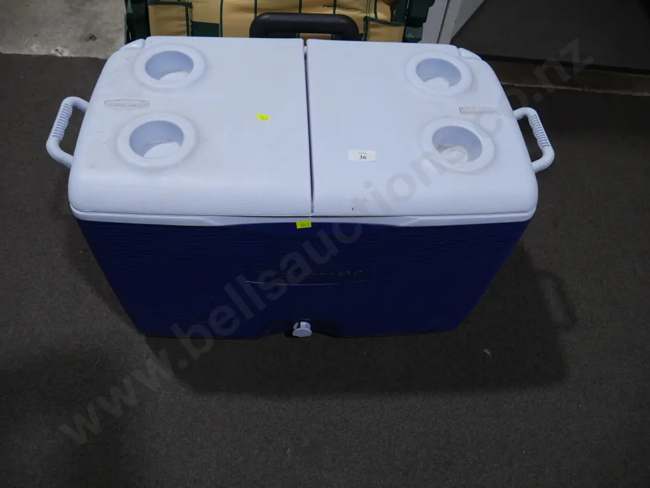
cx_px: 325
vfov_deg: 49.8
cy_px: 244
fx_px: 526
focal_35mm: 28
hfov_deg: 63.4
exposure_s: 1/125
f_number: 4
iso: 200
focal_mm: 14
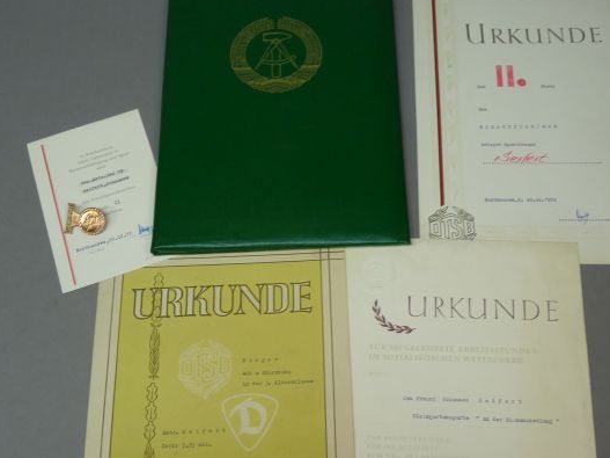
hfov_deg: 45.7
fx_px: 722
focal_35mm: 41
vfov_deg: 34.9
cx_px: 346
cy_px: 293
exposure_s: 1/60
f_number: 2.8
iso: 100
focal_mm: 4.8
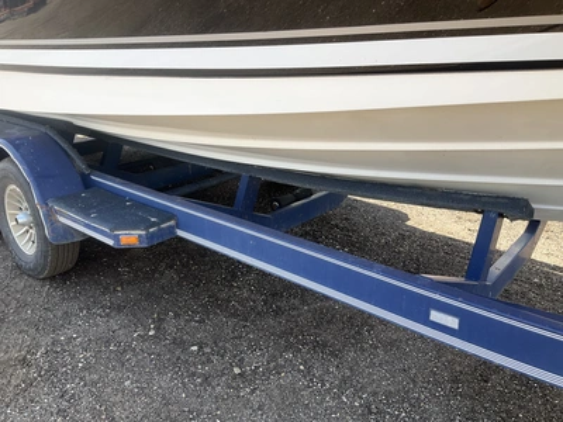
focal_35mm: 29
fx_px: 472
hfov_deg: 61.7
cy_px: 211
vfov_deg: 48.2
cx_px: 282
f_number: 1.8
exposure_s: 1/383
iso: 25
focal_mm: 3
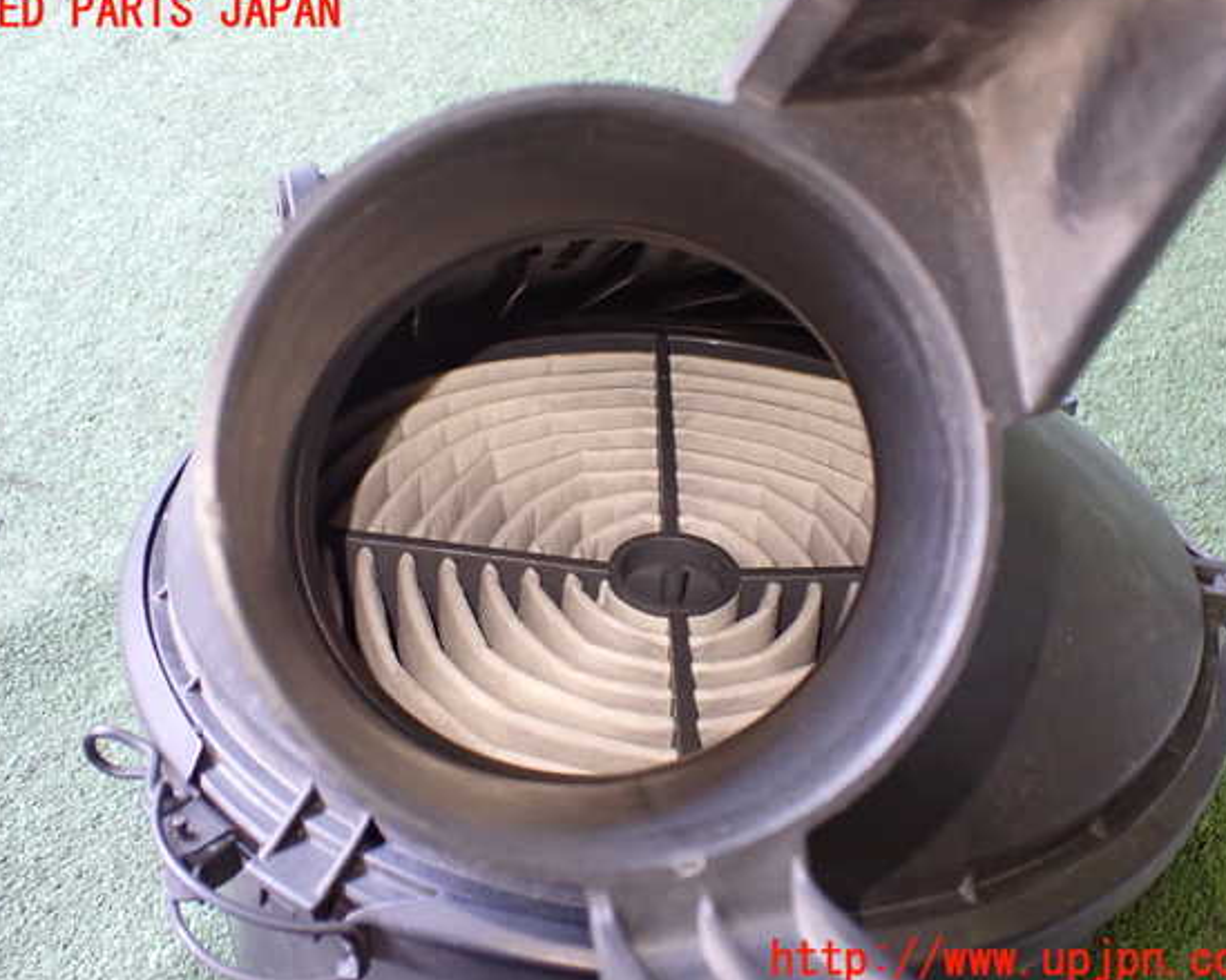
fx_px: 1161
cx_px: 605
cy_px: 487
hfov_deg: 55.7
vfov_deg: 45.8
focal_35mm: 32
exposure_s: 1/50
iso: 800
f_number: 2.3
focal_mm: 5.4
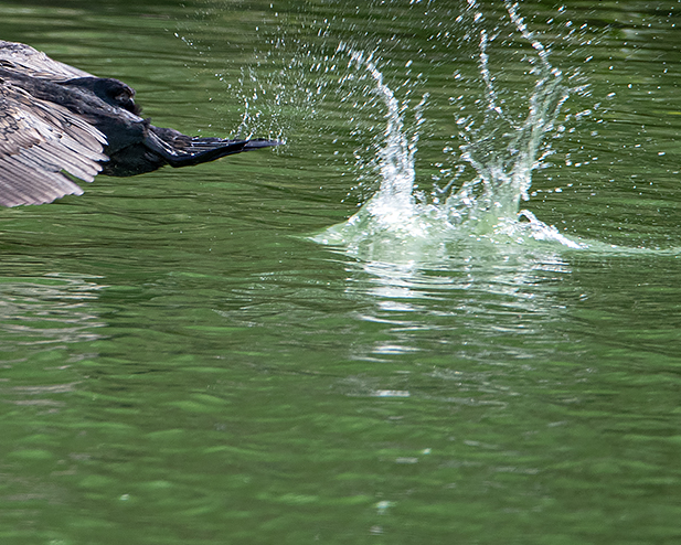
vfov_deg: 0.9
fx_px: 33105
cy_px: 164
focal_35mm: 1642
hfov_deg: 1.2
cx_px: 22
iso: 400
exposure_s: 1/1000
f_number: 7.1
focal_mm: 600
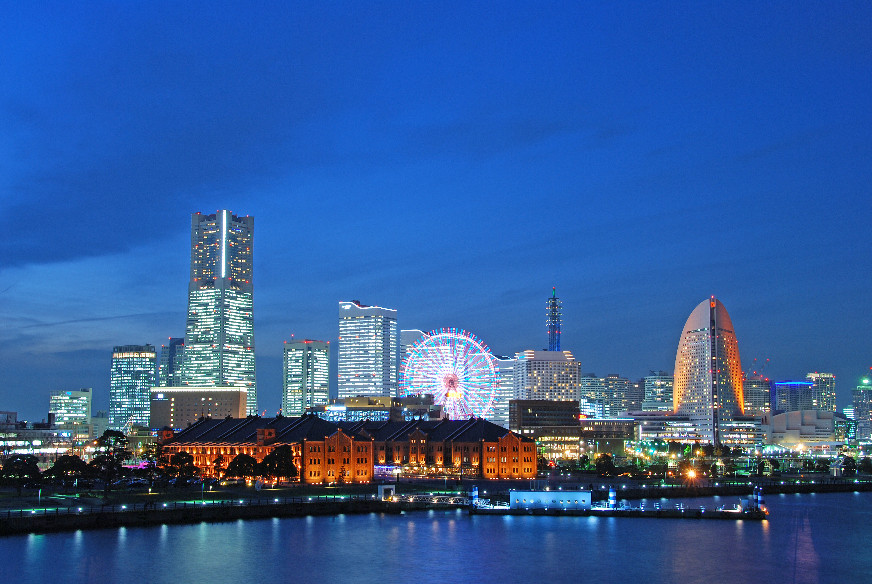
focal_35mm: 46
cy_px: 292
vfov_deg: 29.0
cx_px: 436
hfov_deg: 42.3
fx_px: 1128
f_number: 10
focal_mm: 31
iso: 100
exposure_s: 15
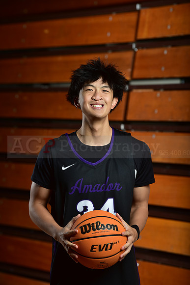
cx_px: 95
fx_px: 1582
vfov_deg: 10.3
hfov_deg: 6.9
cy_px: 142
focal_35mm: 200
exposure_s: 1/250
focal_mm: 200
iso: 250
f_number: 5
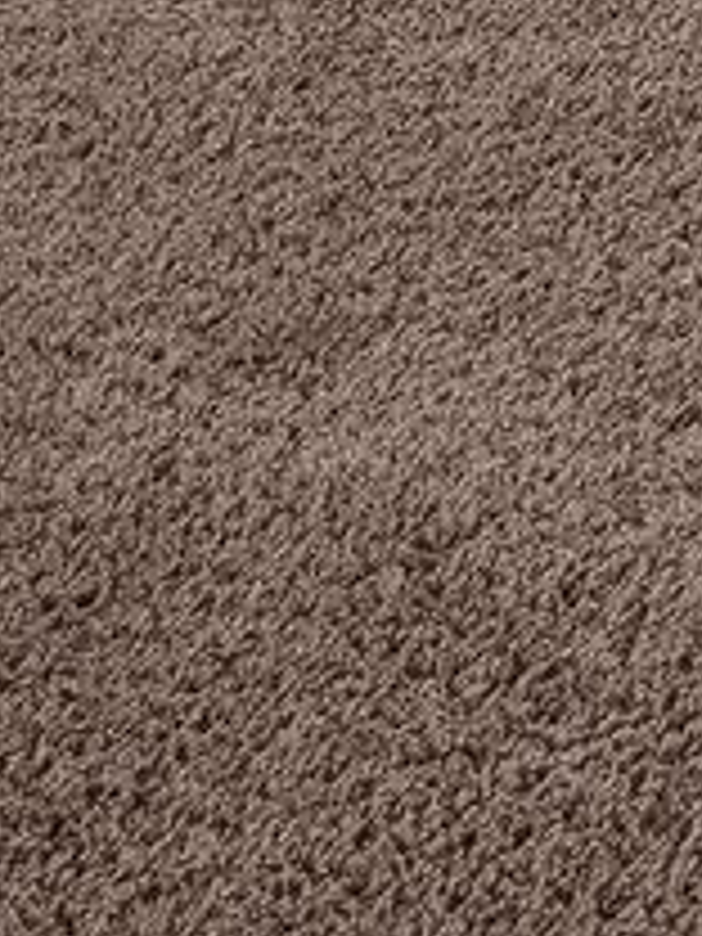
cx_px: 1170
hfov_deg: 10.3
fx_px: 3731
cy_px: -2354
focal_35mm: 138
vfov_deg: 9.2
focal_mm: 7
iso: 200
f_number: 4
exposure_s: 1/15
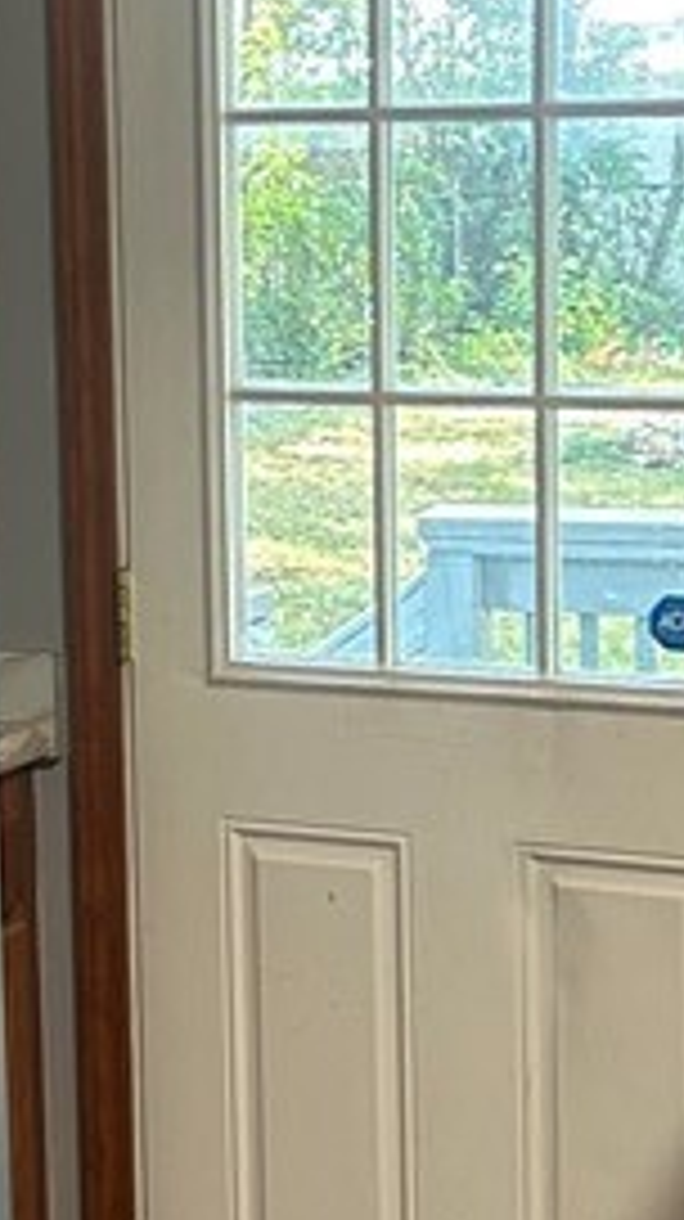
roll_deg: +1.8
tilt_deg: -7.0
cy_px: 522
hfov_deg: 11.3
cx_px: 184
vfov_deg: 20.0
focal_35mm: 107
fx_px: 3458
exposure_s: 1/60
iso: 160
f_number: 1.5
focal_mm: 5.7
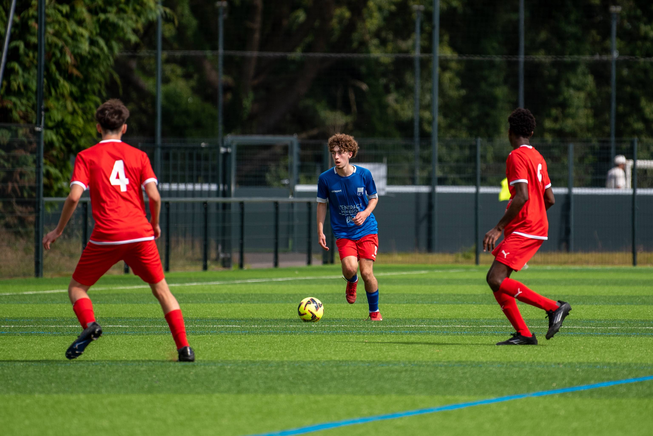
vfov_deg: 3.5
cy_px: 139
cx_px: 375
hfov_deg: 5.3
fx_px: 7109
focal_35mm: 392
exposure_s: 1/4000
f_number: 2.8
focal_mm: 200
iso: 200
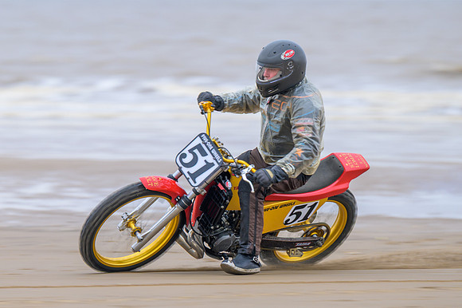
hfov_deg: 5.4
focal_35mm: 384
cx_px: 202
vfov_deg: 3.6
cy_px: 164
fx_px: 4928
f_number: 4
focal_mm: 200
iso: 90
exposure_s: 1/200
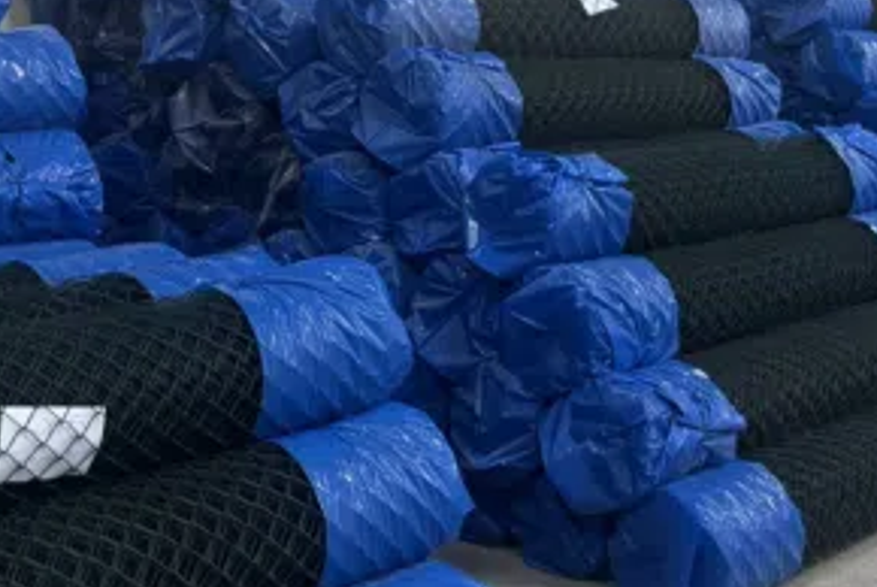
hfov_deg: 36.0
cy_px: 133
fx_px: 1341
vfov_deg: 24.4
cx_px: 547
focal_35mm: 55
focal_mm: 6.76
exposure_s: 1/50
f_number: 1.78
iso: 800
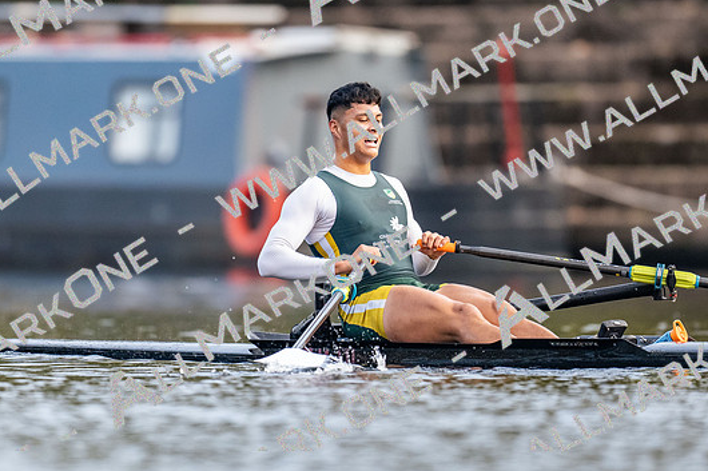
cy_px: 222
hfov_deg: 2.1
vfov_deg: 1.4
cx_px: 381
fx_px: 19384
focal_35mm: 986
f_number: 4
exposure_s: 1/2500
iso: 2000
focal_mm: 600
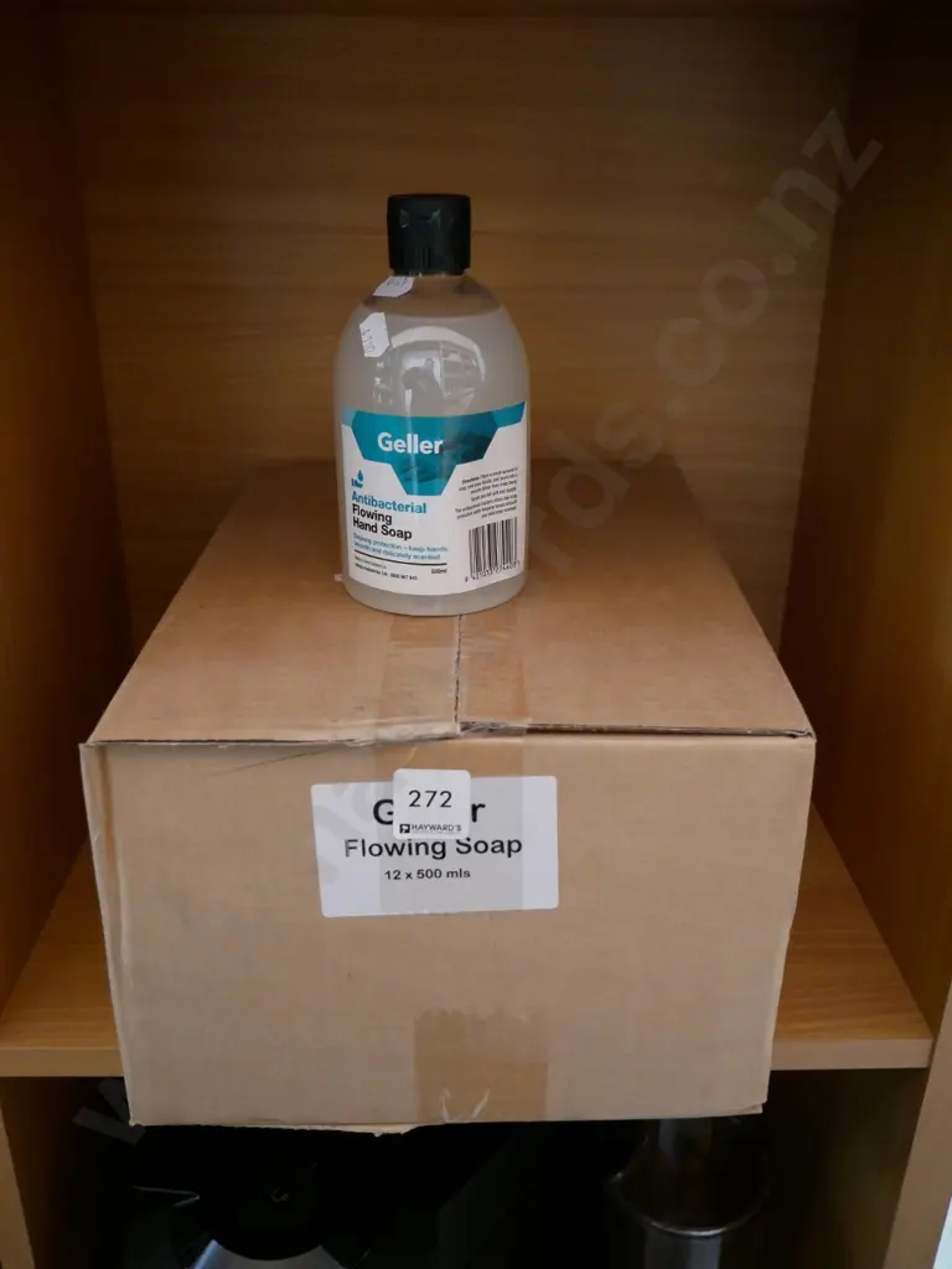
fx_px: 1247
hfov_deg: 41.8
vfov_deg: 54.0
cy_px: 634
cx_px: 476
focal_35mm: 34
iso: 3200
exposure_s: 1/15
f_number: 4
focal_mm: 17
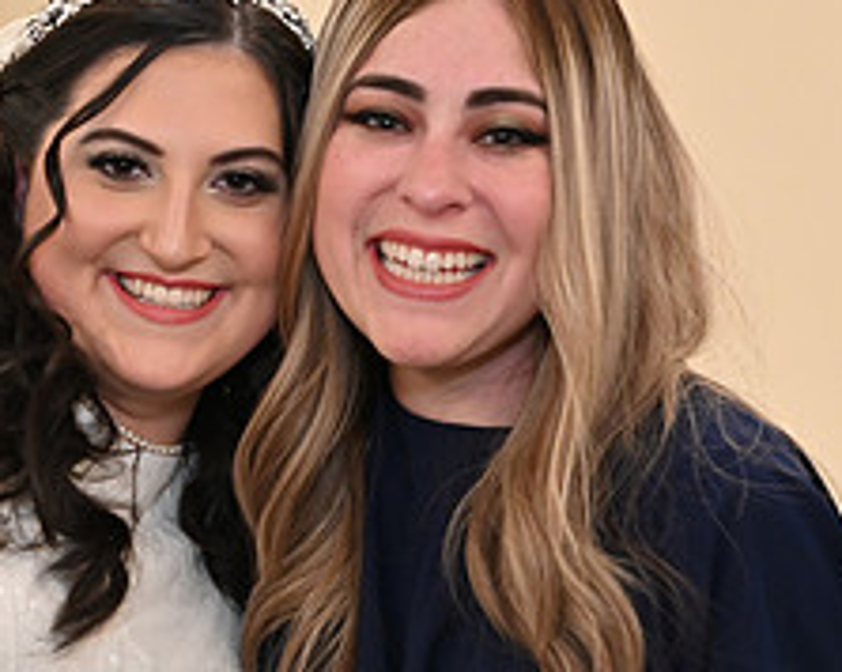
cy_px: 585
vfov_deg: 12.5
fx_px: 3038
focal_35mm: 122
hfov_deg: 15.7
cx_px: 268
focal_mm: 50
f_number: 4
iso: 3200
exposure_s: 1/100
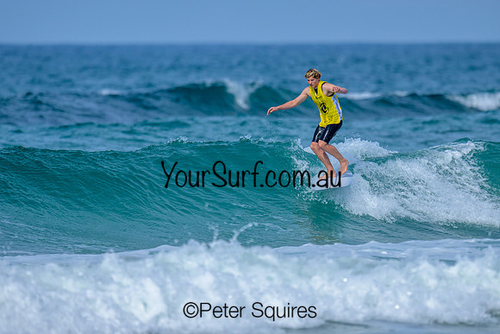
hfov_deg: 1.9
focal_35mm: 1100
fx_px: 15280
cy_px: 158
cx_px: 279
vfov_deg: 1.3
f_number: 6.3
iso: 200
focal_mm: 800
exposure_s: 1/2000
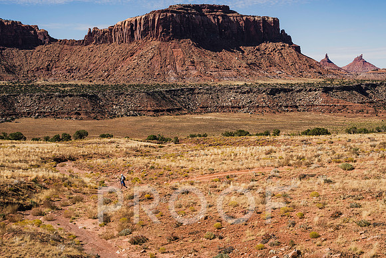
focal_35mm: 58
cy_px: 136
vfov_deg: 23.3
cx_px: 202
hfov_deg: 34.4
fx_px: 623
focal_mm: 52
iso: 160
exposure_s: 1/640
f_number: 7.1
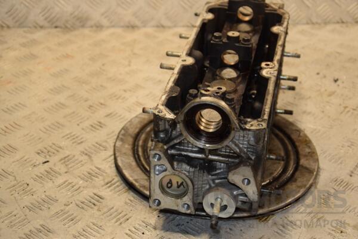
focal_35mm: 72
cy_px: 120
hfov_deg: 28.1
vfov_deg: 18.9
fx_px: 716
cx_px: 179
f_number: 4.8
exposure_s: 1/160
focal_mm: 48
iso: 800
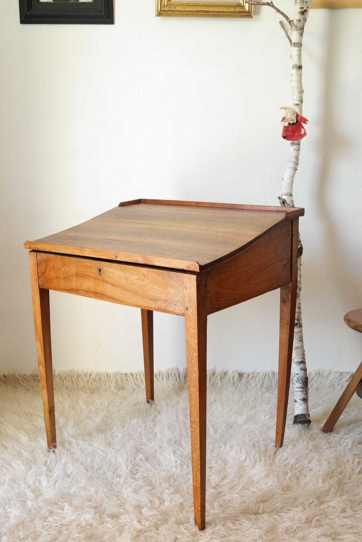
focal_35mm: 36
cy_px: 271
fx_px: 543
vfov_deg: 53.1
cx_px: 181
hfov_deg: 36.9
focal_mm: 24
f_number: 5.6
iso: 1600
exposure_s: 1/50
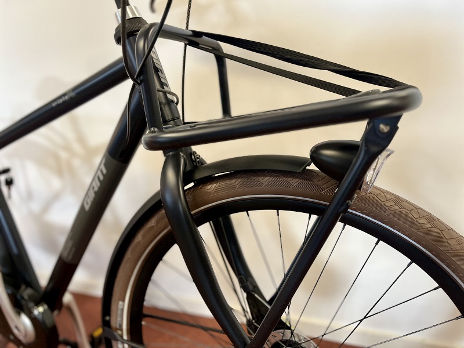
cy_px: 174
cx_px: 232
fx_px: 349
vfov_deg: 53.1
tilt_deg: -17.4
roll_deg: +4.0
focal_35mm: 26
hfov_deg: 67.3
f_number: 1.6
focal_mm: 5.1
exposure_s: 1/50
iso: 100
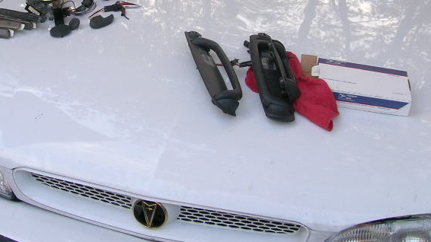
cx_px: 144
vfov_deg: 17.0
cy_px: -5
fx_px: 788
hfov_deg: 30.4
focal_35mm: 69
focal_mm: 5.8
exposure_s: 1/32.2
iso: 50
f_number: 4.9
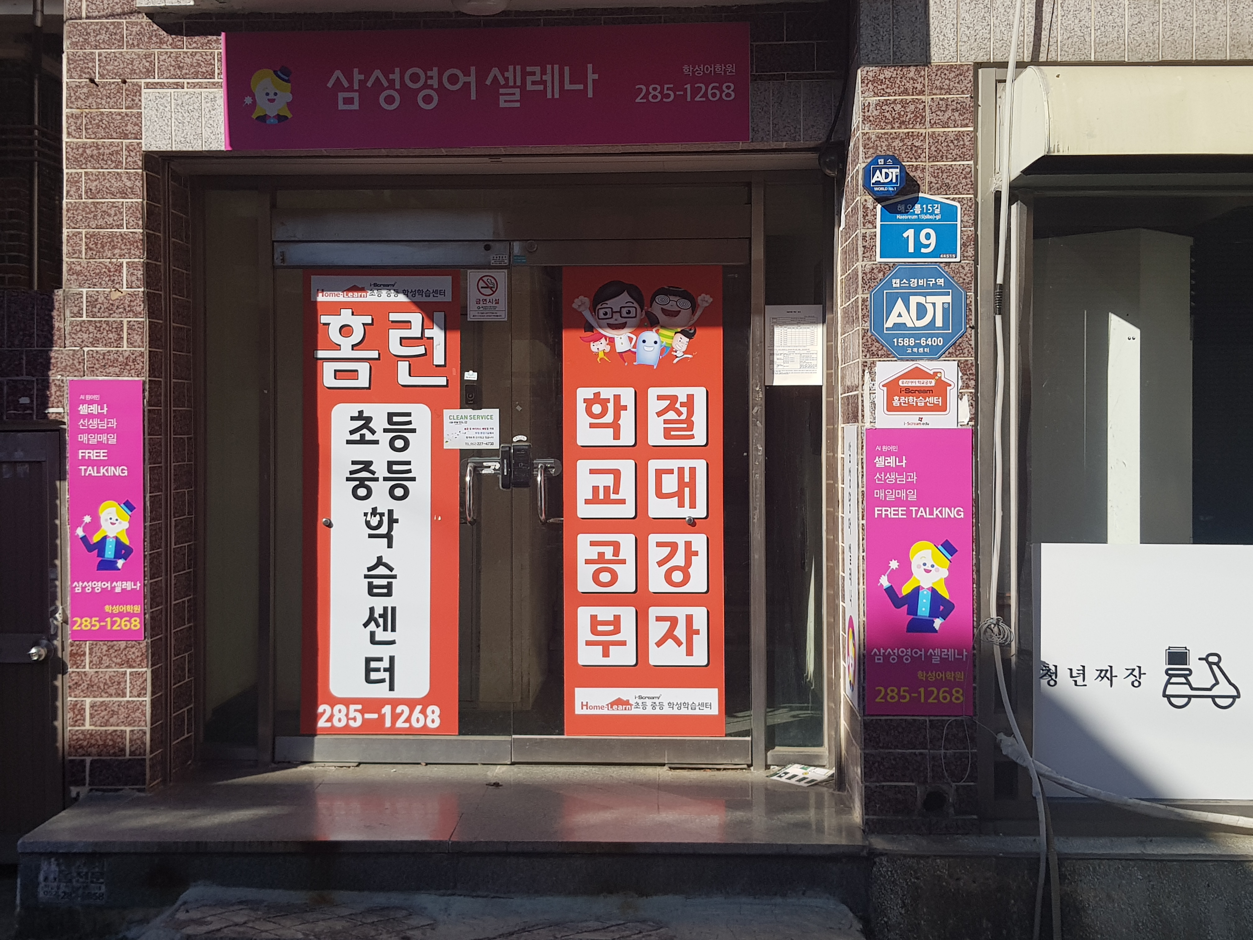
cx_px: 626
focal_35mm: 26
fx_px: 941
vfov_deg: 53.1
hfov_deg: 67.3
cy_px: 470
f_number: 1.7
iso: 40
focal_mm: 4.2
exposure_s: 1/2712
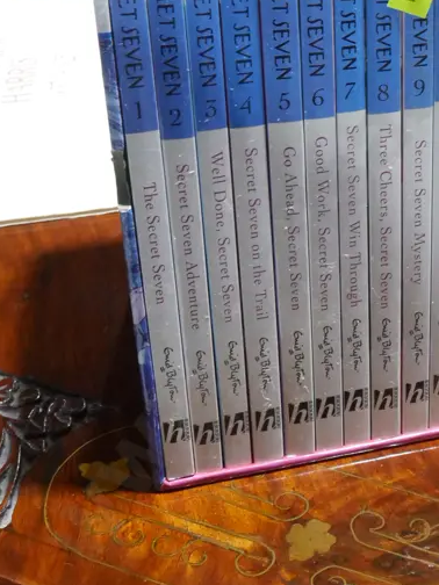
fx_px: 1031
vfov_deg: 30.6
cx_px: 420
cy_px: 82
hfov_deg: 23.2
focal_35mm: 61
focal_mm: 15
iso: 3200
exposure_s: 1/60
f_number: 10
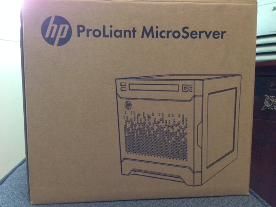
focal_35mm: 33
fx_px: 263
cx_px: 138
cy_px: 104
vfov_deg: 42.9
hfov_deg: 55.4
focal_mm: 4.12
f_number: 2.4
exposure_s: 1/17
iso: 400
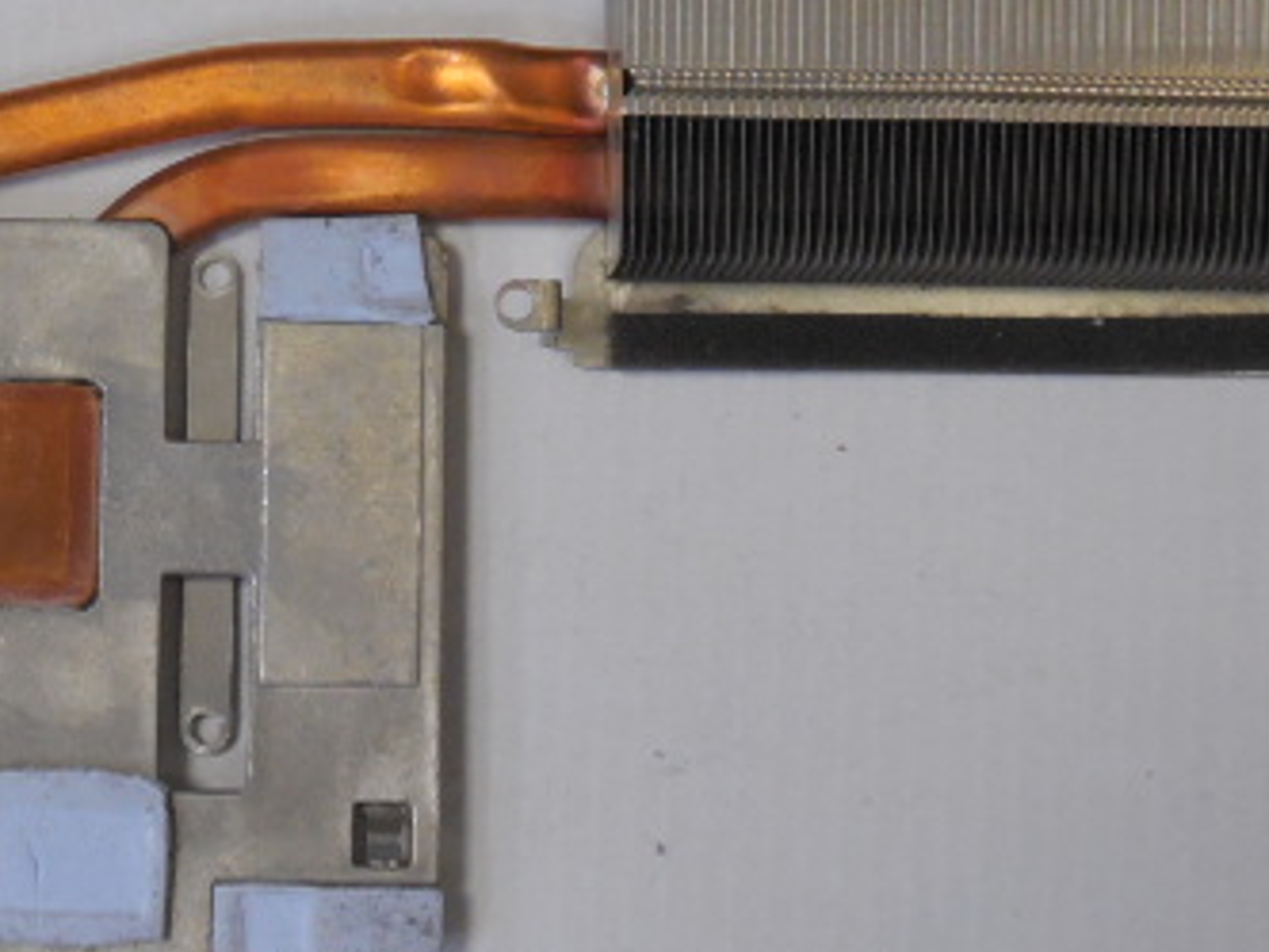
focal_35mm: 108
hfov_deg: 18.0
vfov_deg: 13.7
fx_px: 3959
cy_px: 306
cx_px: 237
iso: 800
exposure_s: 1/50
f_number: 5.2
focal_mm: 10
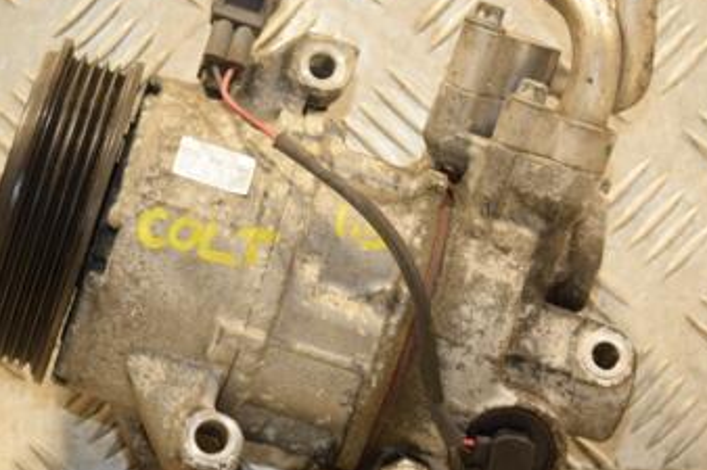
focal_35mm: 128
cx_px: 356
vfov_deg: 10.7
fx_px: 2512
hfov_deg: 16.0
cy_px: 253
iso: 800
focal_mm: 48
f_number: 4.8
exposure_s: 1/200
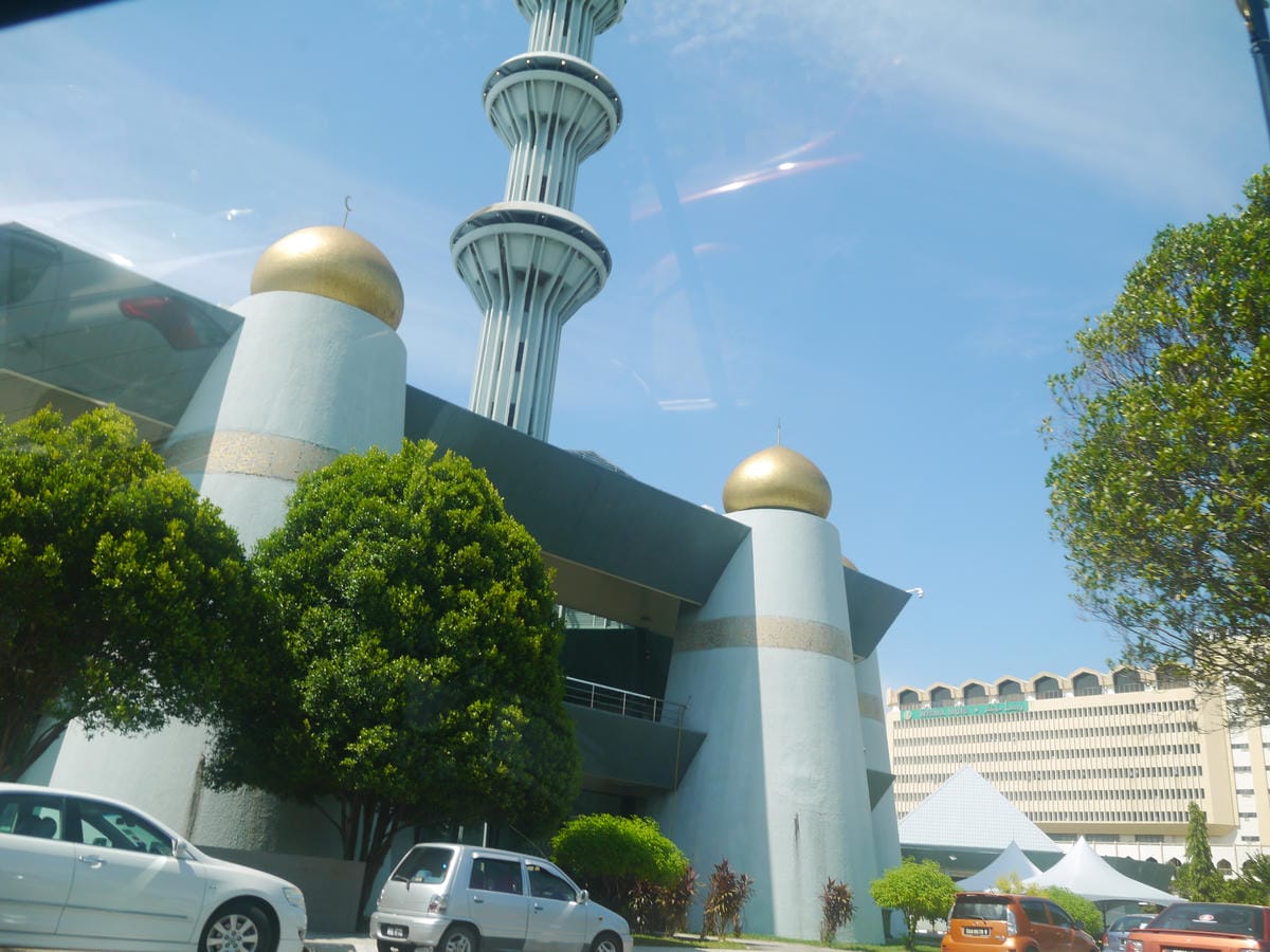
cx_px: 635
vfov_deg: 49.7
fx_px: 1027
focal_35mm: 28
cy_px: 476
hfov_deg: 63.4
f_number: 5.6
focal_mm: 14
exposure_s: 1/200
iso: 160
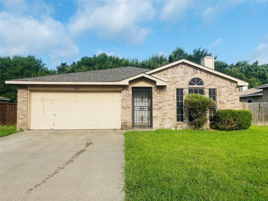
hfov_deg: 67.3
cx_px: 134
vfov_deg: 53.1
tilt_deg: +2.6
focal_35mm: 26
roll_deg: -0.5
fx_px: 201
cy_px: 100
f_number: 1.8
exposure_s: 1/3125
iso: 32
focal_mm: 4.25
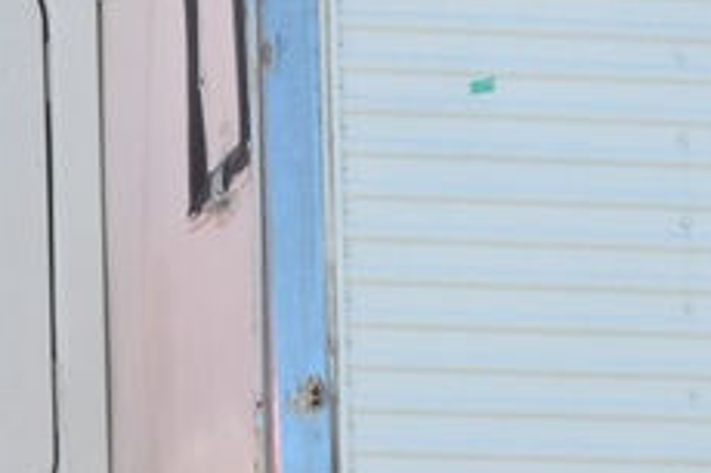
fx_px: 3631
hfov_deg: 10.2
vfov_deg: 7.0
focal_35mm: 184
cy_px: 1215
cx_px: -794
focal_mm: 22
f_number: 9
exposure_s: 1/160
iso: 400
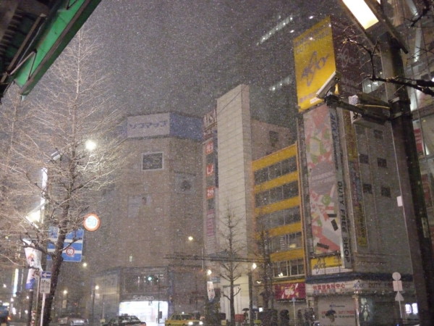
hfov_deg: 46.8
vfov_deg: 36.0
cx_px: 217
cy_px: 163
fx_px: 502
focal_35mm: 40
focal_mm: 20
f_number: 1.8
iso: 6400
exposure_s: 1/500
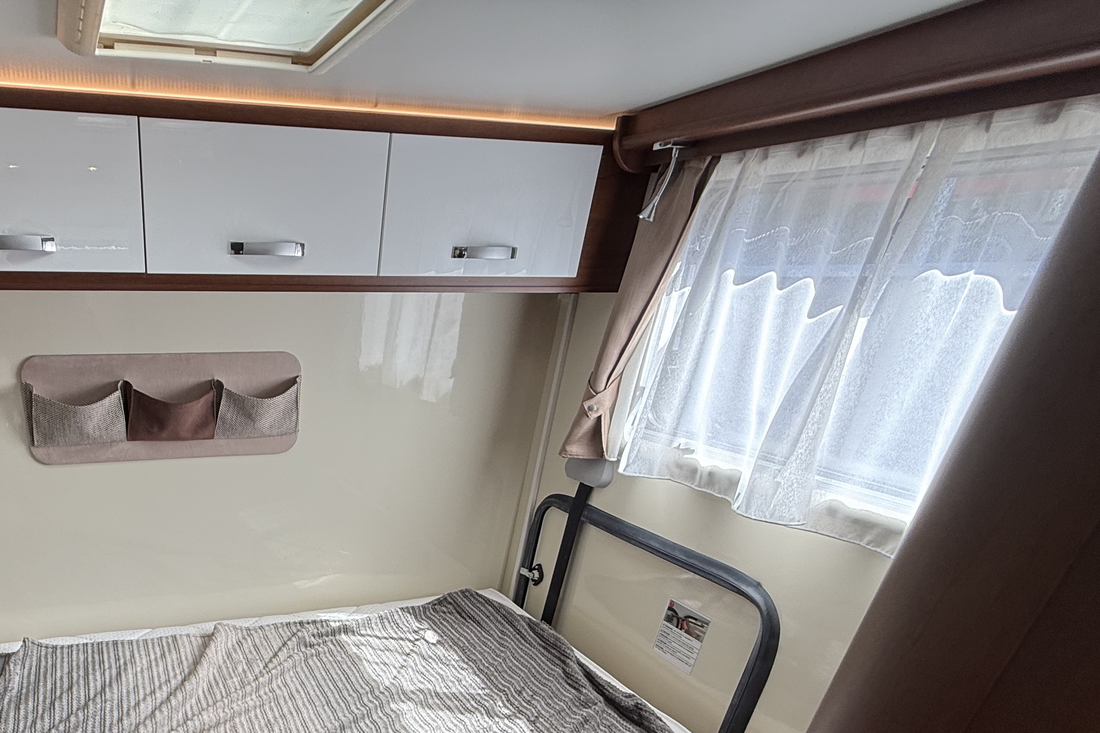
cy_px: 644
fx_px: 703
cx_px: 253
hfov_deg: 70.1
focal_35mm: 23
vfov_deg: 49.7
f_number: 2.2
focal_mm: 2.22
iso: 64
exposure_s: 1/99
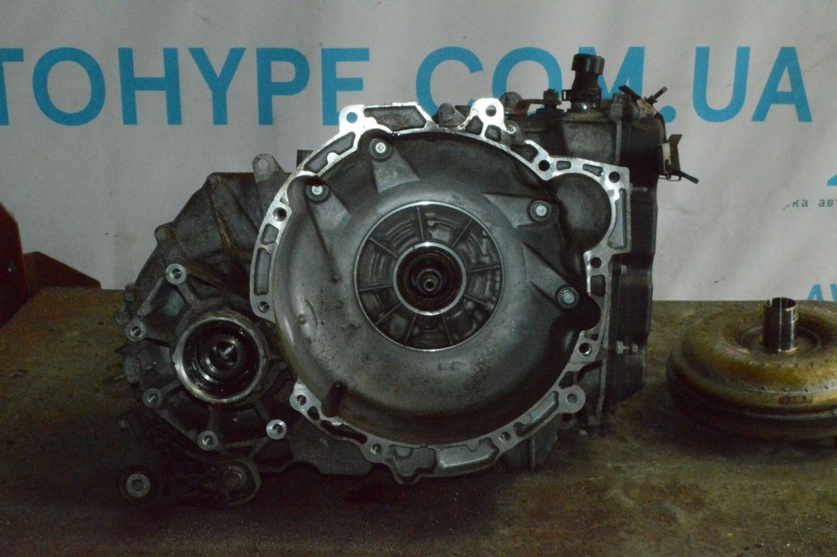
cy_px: 278
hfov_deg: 38.9
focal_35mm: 51
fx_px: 1185
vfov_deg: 26.4
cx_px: 418
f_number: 29
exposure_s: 1/40
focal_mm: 34
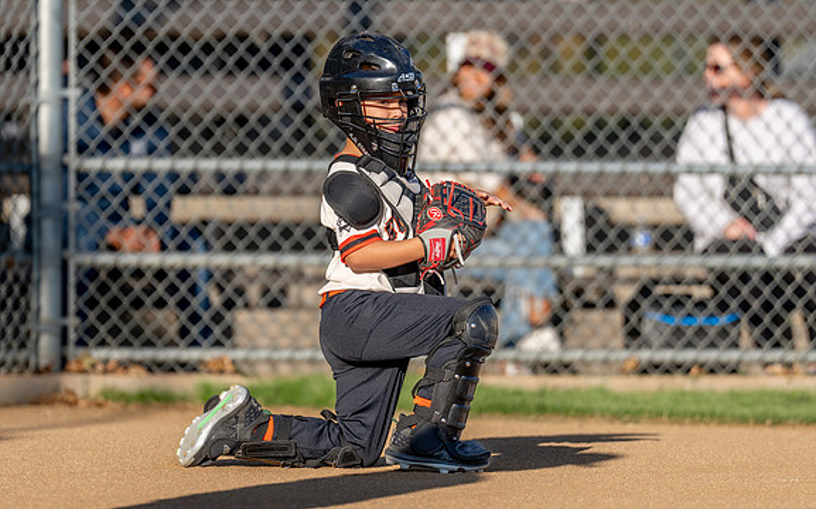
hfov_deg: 6.1
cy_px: 206
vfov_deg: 3.8
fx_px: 7646
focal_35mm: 344
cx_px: 391
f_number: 2.8
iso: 100
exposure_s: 1/2000
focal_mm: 200
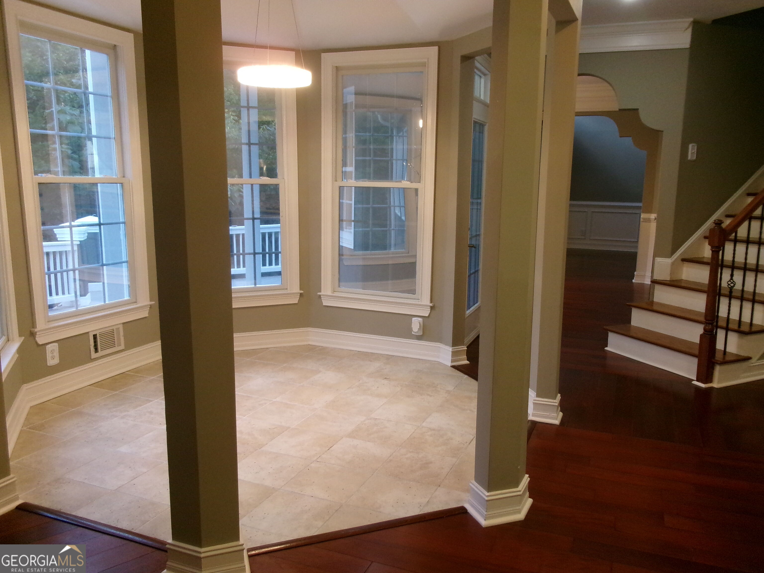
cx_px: 382
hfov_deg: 63.4
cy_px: 286
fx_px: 618
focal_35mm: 28
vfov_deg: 49.7
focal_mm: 5.1
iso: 400
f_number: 3.9
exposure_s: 1/34
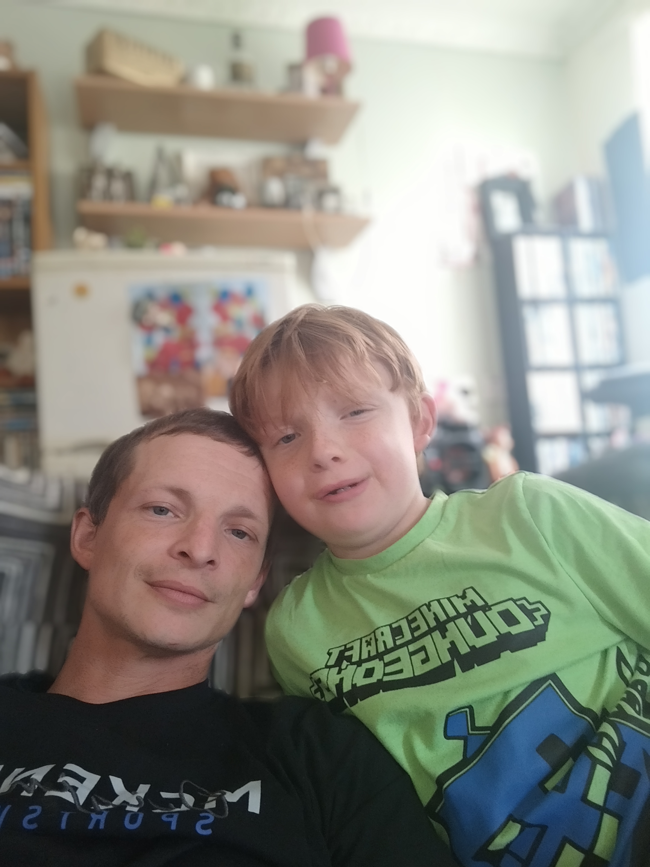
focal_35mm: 20
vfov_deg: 81.7
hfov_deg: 66.0
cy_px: 434
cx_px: 325
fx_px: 501
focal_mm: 3.49
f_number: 2.45
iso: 180
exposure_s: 1/33.3
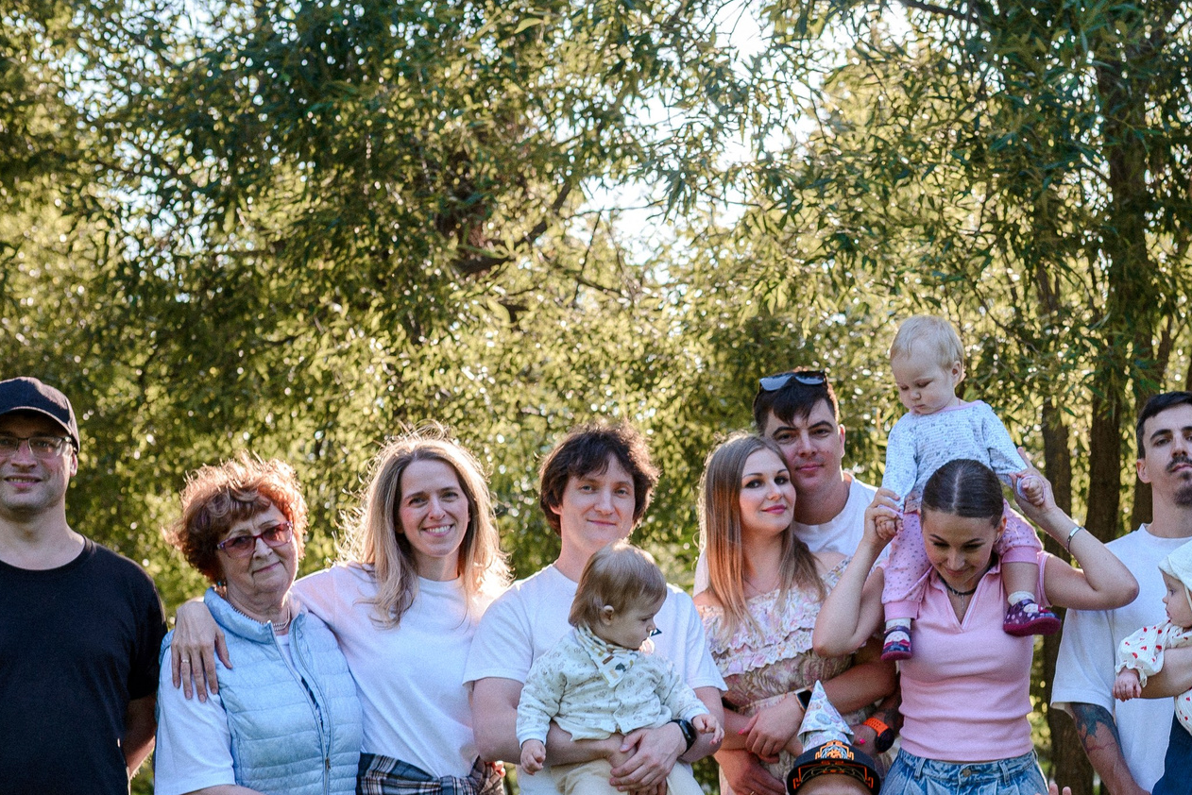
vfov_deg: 19.0
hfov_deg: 28.2
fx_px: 2351
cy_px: 653
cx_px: 849
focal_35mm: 71
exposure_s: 1/400
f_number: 3.5
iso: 100
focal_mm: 35
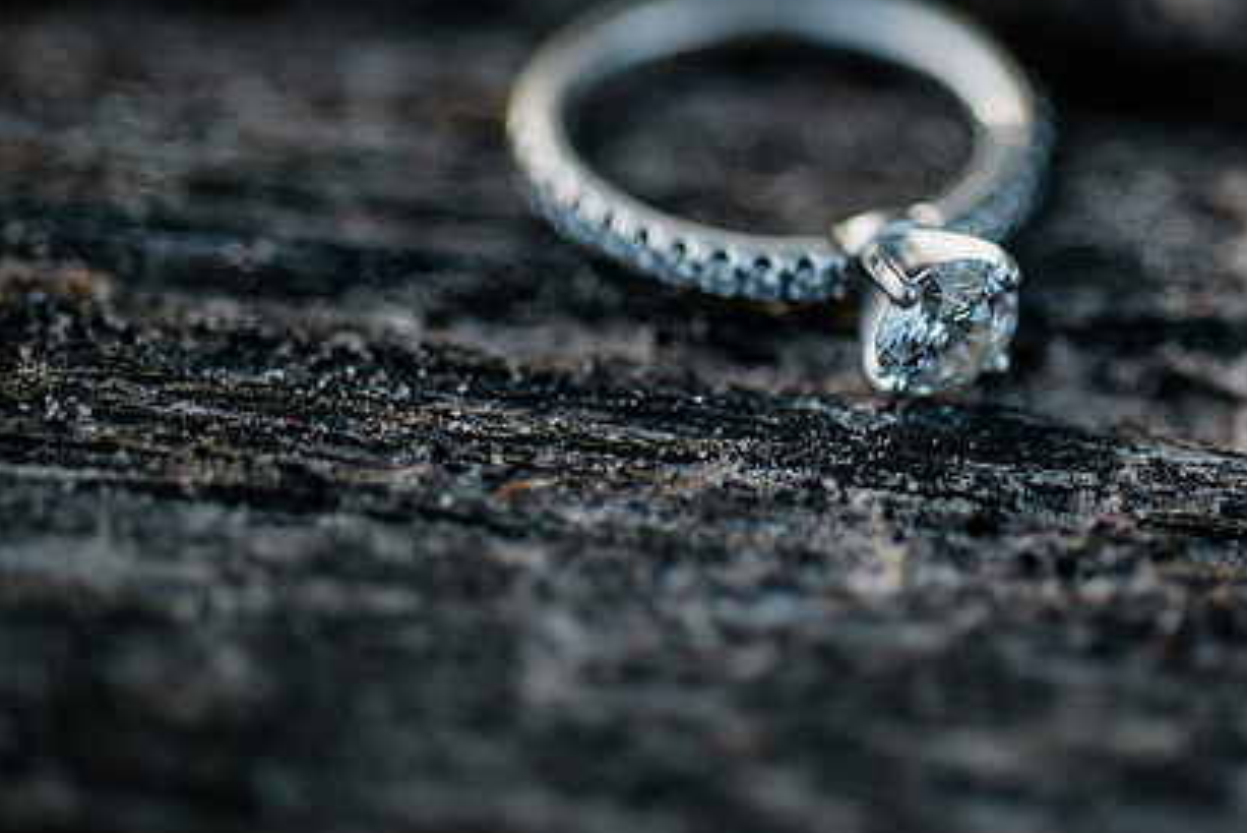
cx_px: 878
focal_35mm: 85
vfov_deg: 16.1
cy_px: 298
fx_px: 2945
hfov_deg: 23.7
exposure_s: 1/400
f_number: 4
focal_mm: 60
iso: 100
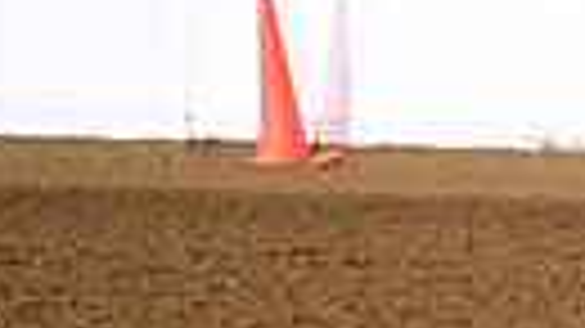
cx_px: 1274
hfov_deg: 2.3
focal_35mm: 935
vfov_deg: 1.3
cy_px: -124
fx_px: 14498
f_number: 4
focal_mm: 200
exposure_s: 1/200
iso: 2000
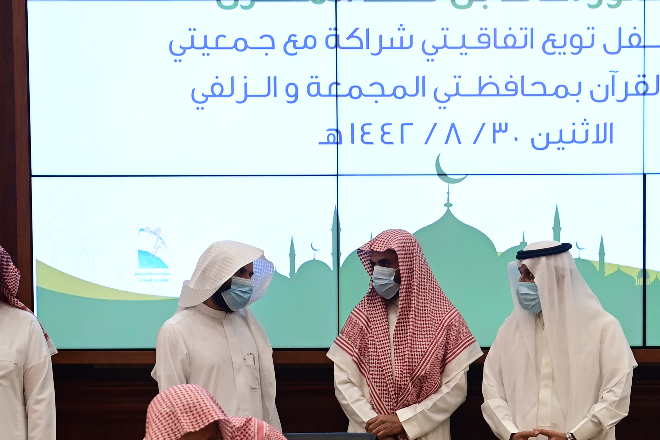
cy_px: 412
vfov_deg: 14.4
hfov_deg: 21.5
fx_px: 1723
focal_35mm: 94
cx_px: 487
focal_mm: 42
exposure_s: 1/125
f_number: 4.5
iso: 1600
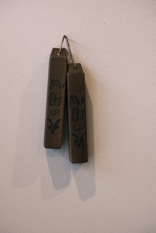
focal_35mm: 68
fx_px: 442
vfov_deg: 29.7
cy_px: 116
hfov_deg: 20.0
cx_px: 78
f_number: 5.6
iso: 4000
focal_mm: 45
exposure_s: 1/140
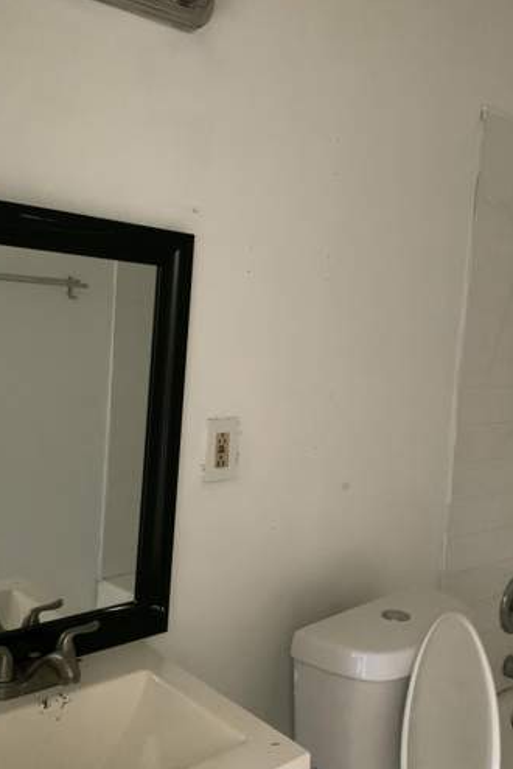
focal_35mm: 35
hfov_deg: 37.9
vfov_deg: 54.4
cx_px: 230
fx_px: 747
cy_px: 358
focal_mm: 4.25
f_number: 1.8
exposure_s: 1/30
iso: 640
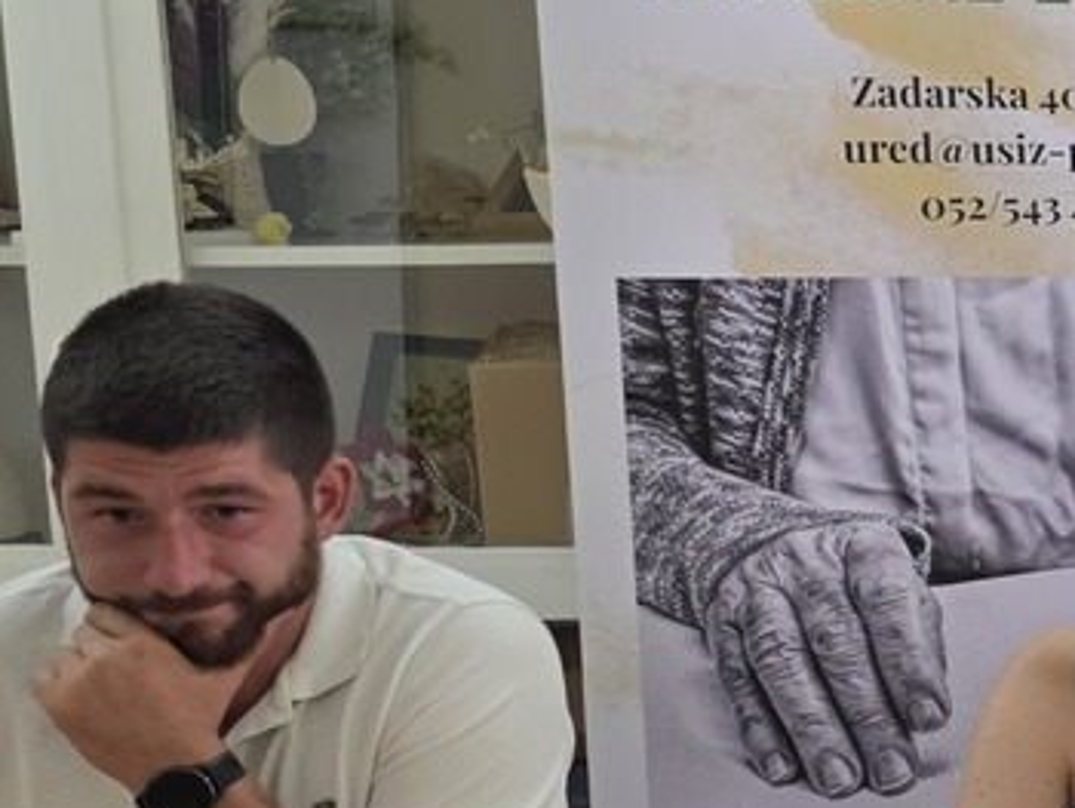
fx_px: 3263
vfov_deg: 14.0
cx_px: 2012
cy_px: 679
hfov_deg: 15.6
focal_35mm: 105
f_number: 1.7
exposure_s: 1/100
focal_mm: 6.3
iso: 125
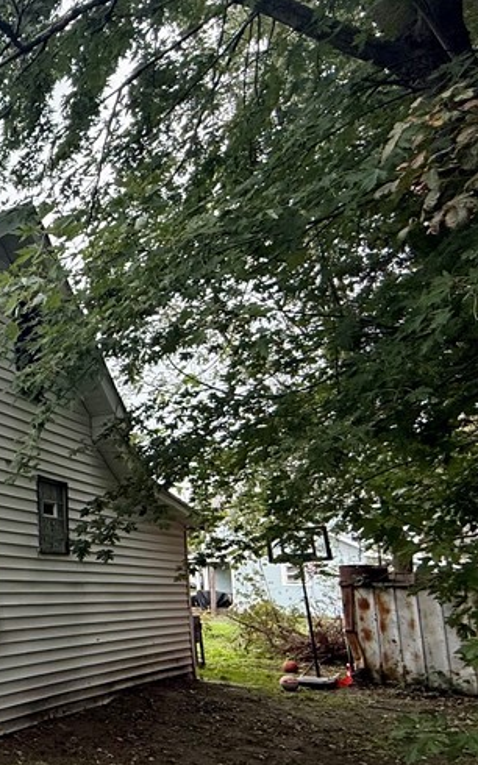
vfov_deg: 60.1
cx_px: -270
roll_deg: -1.3
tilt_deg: +7.5
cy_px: 496
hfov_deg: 26.5
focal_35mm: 31
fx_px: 647
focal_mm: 2.22
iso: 64
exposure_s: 1/336
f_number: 2.2
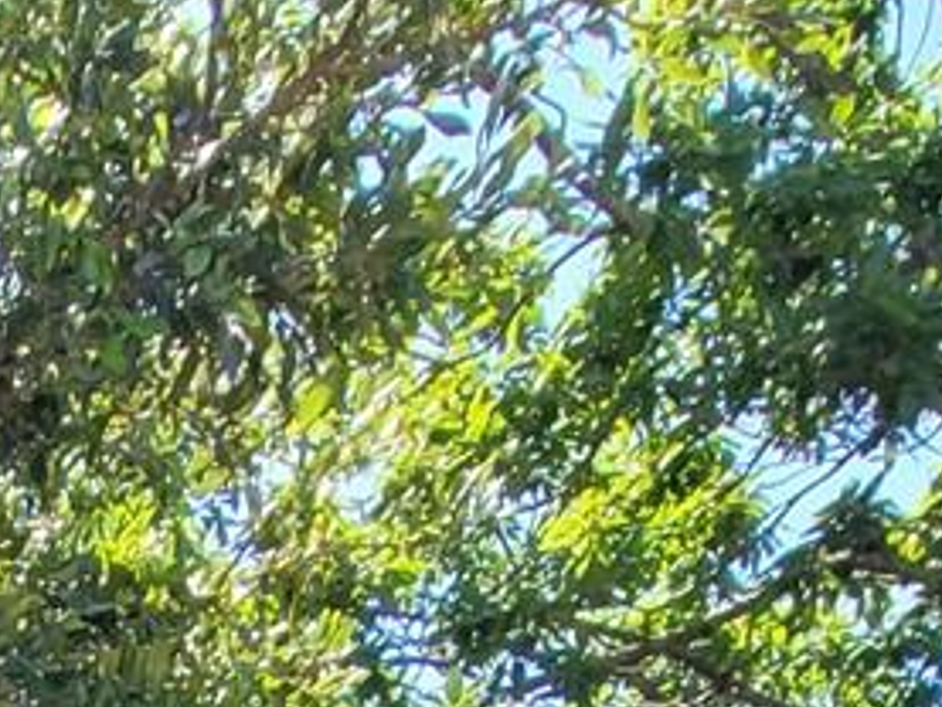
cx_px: -803
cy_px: 2474
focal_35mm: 96
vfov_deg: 9.4
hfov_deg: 16.7
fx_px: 2614
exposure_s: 1/446
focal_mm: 2.2
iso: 64
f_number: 2.2
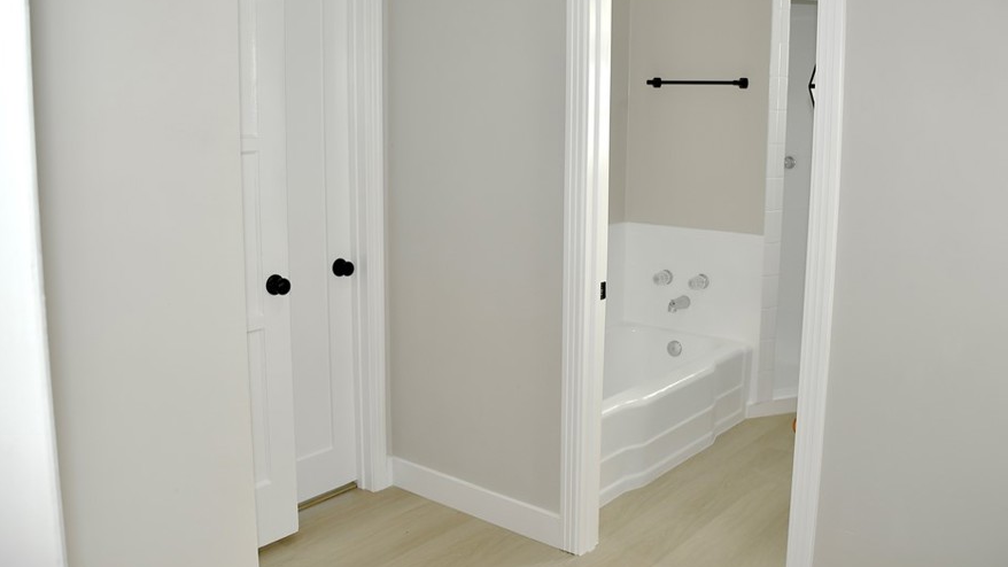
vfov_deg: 35.5
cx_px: 530
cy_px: 221
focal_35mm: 33
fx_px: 882
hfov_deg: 59.5
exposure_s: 1/250
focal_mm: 18
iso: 110
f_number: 4
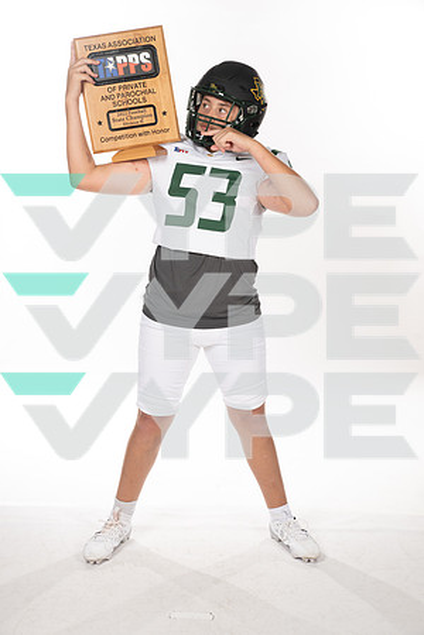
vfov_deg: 38.2
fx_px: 919
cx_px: 212
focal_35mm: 52
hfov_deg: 26.0
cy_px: 318
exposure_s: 1/400
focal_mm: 52
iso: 640
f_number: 8
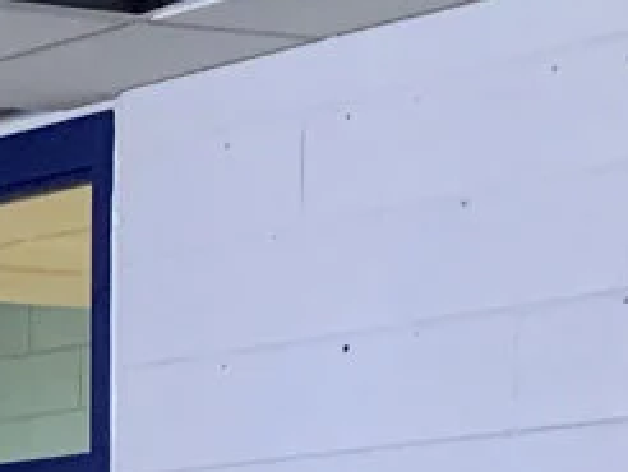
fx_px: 3069
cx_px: -1399
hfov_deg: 8.9
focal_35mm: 169
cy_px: 977
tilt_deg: -3.2
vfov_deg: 8.3
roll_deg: +1.1
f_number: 1.8
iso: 250
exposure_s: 1/40
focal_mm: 4.25
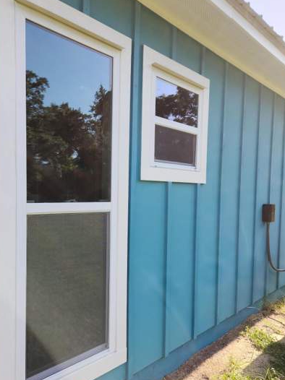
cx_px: 119
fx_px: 308
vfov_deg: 63.2
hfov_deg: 49.5
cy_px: 215
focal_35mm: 28
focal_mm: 5.4
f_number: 1.8
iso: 20
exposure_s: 1/479
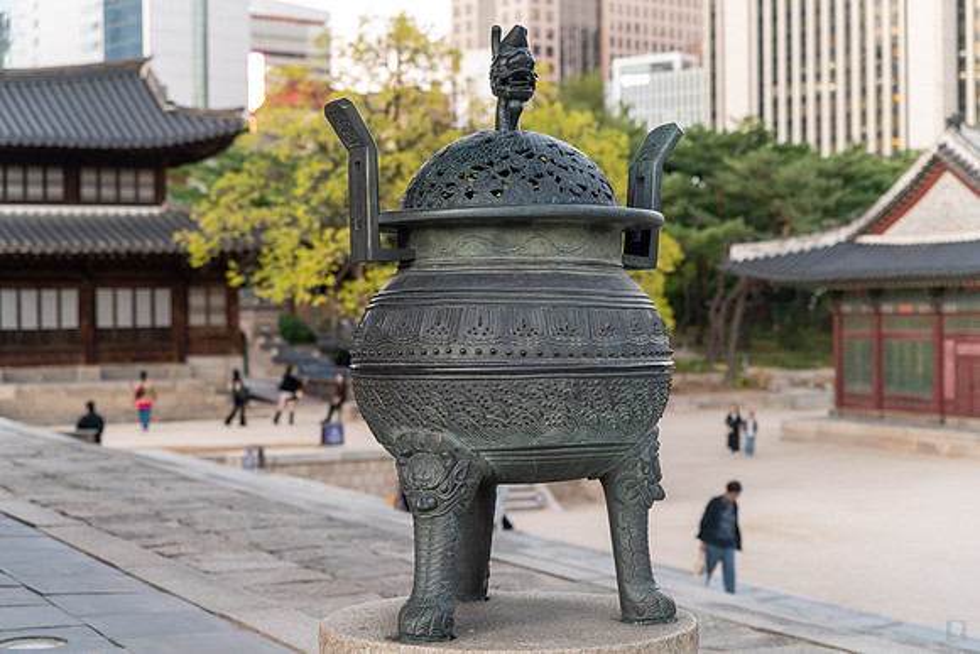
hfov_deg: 31.0
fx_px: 1770
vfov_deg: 20.9
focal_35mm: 65
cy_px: 327
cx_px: 490
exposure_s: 1/125
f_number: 3.5
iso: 2500
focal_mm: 65
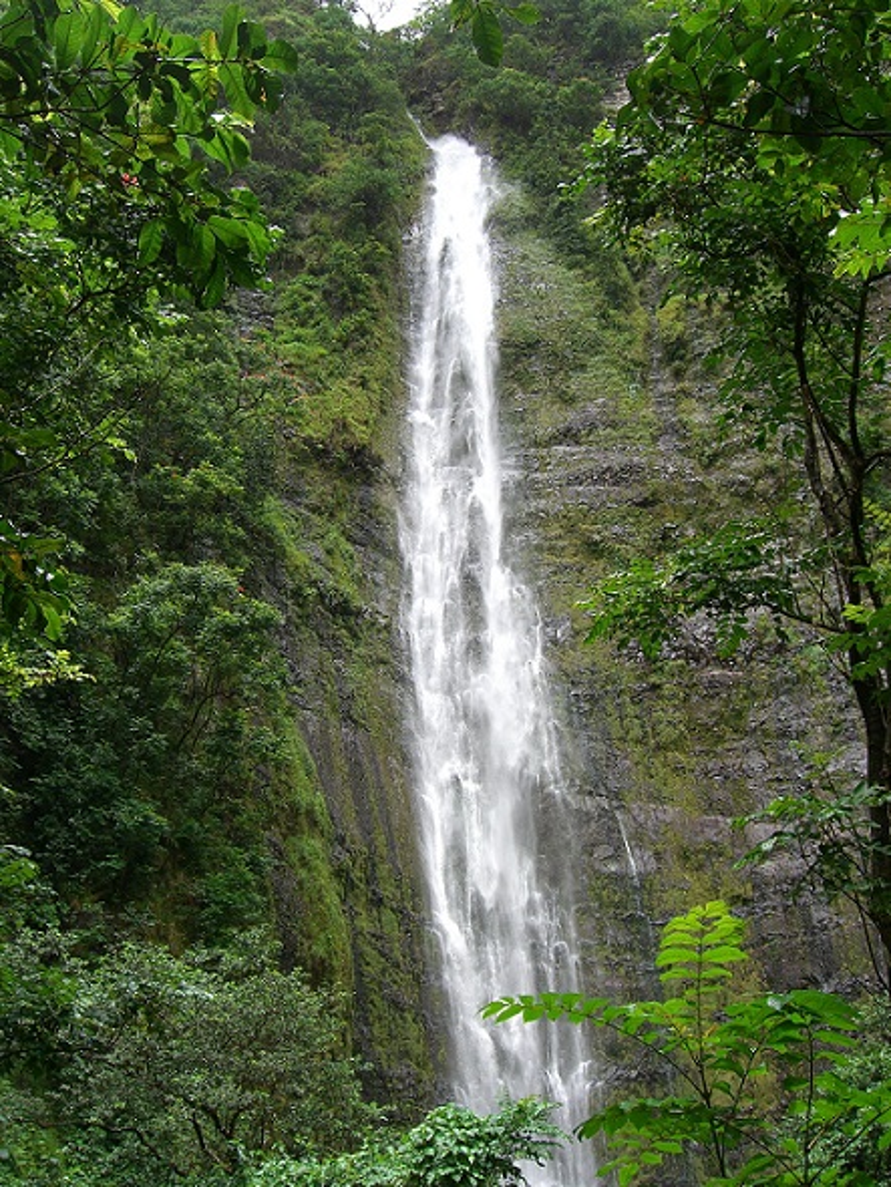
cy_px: 594
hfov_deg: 37.7
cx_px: 446
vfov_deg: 49.0
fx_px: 1303
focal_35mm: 38
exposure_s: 1/200
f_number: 4
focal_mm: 7.9
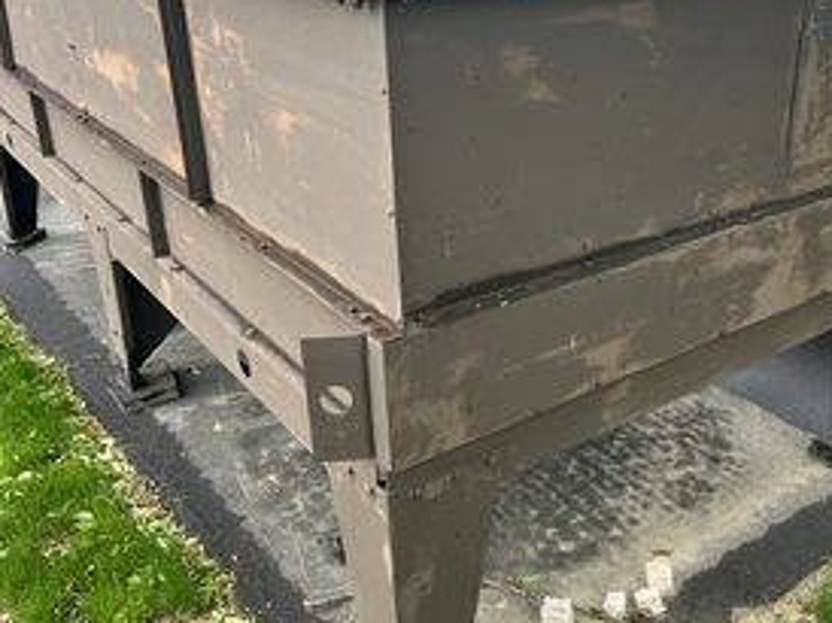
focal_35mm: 38
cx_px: 577
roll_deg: -2.0
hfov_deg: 47.9
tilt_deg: -25.2
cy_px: 277
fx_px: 913
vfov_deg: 37.6
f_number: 1.6
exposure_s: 1/133
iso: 40
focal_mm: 5.1
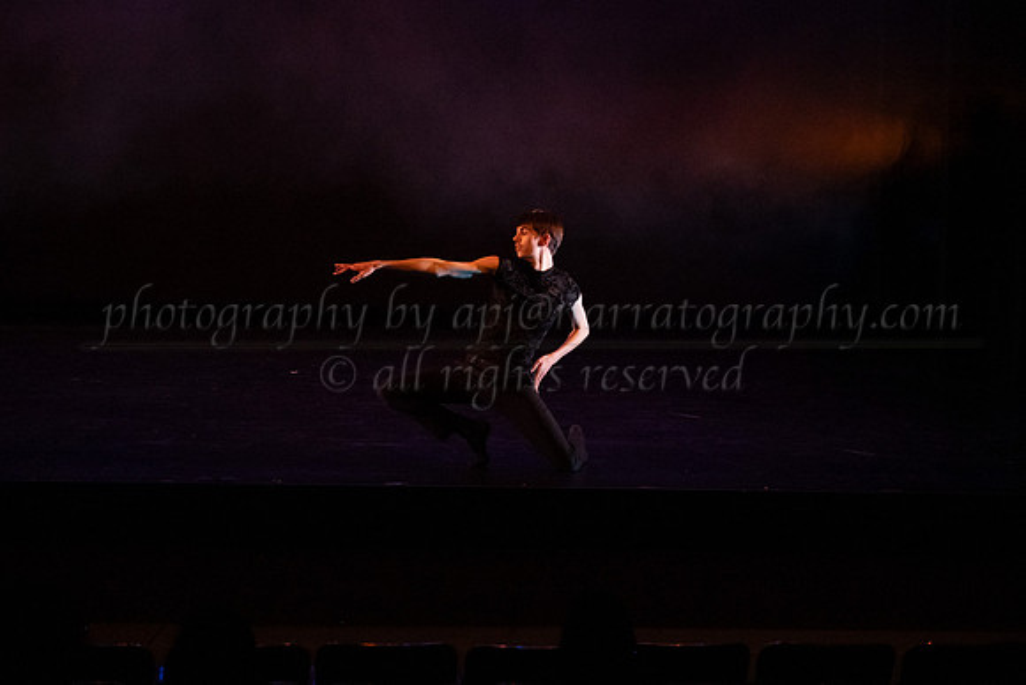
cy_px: 338
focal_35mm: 81
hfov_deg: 24.9
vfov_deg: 16.8
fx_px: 2320
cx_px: 484
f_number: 2.8
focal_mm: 70
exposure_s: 1/400
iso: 4000
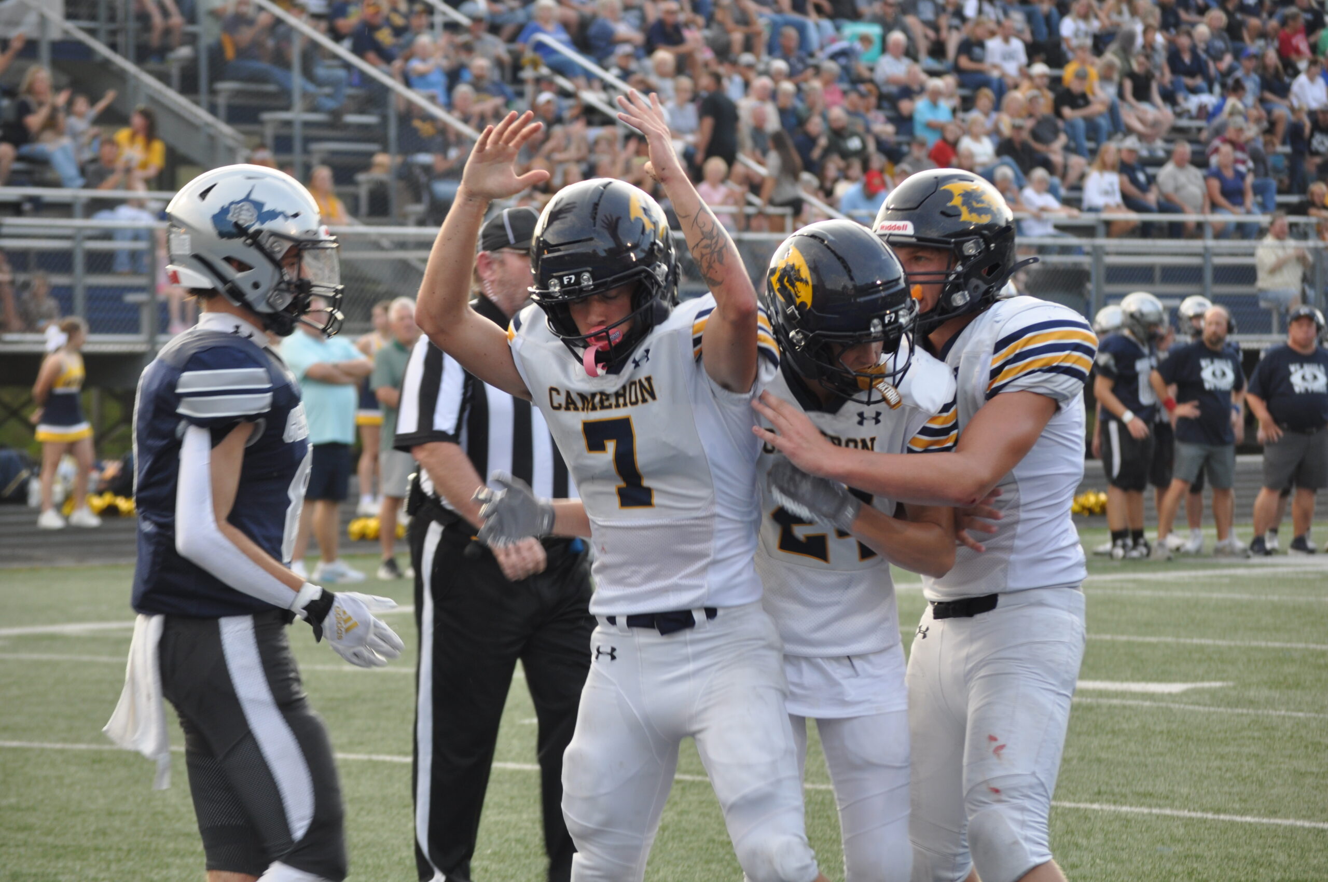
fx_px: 6079
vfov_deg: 8.3
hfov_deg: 12.5
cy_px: 441
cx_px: 664
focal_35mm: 165
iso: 320
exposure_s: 1/125
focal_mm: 110
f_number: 5.6
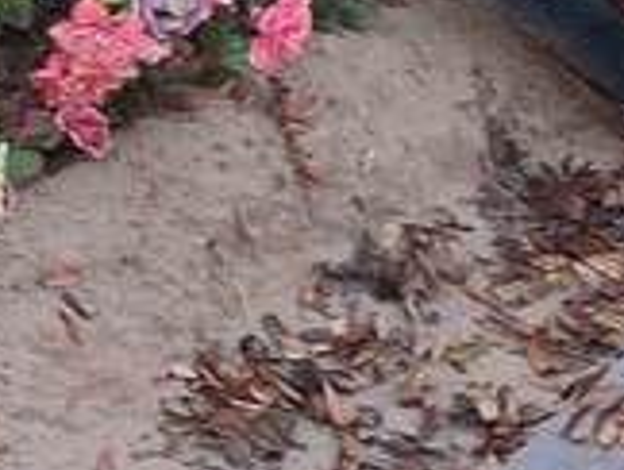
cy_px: -85
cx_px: -150
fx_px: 2961
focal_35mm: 164
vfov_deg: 9.0
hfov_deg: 11.8
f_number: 1.75
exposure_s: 1/100
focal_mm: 4.77
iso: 142
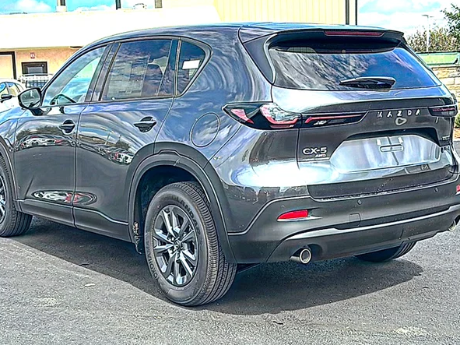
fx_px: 598
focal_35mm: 45
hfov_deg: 42.1
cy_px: 157
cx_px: 214
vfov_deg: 32.2
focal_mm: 6.86
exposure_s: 1/1996
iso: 80
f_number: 1.78
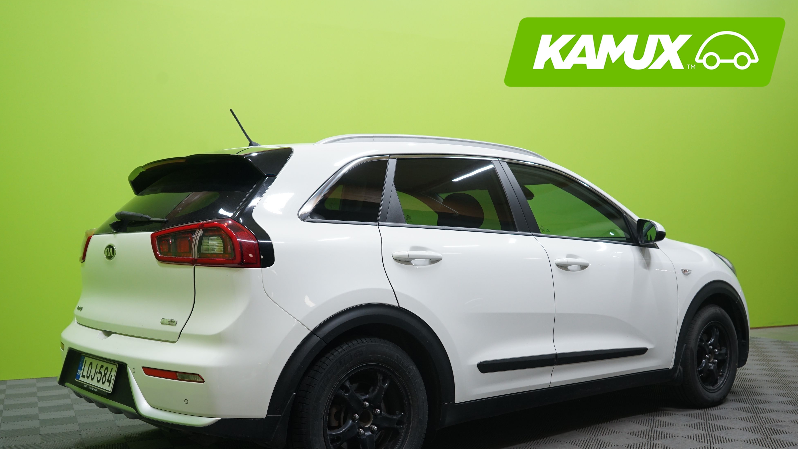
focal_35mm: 36
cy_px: 261
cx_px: 403
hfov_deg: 55.3
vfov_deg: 32.8
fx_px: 762
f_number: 5.6
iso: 800
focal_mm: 34
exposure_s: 1/25
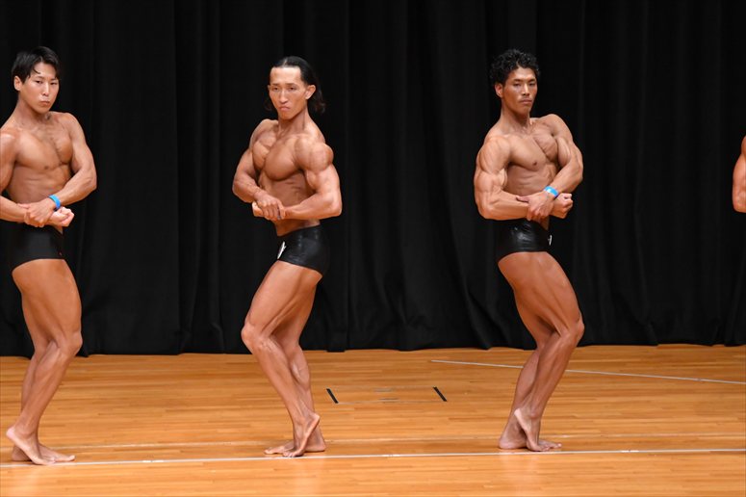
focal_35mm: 270
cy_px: 248
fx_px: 5592
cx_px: 373
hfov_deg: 7.6
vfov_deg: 5.1
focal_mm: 180
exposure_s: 1/400
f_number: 5.6
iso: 4000
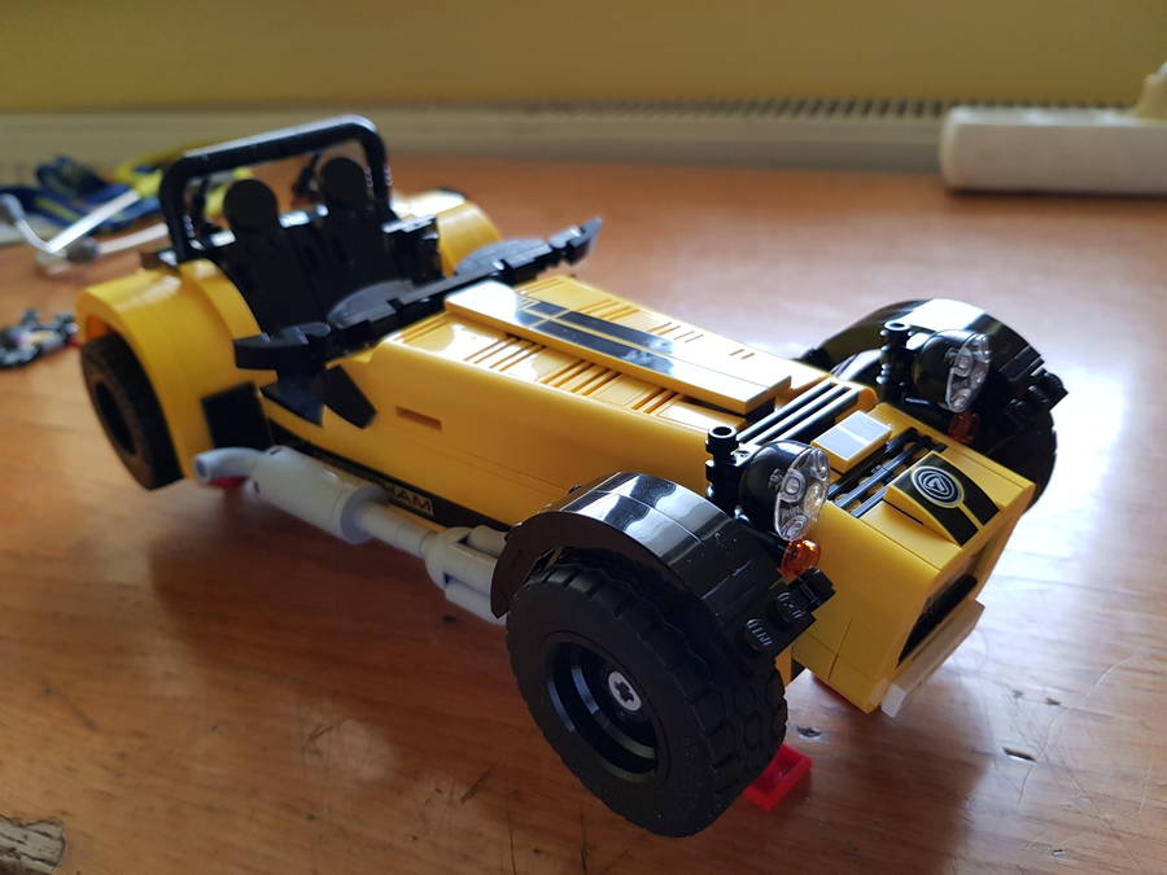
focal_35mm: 26
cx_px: 584
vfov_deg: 53.1
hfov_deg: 67.3
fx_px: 877
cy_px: 438
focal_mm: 4.3
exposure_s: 1/50
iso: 125
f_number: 1.7
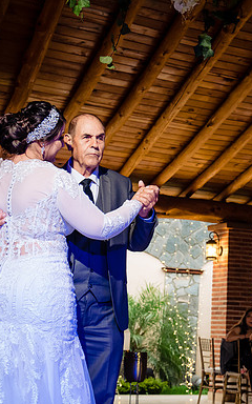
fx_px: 846
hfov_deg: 16.8
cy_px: 201
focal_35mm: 77
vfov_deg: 26.8
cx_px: 198
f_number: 5.6
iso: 2000
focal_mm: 50
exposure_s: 1/125
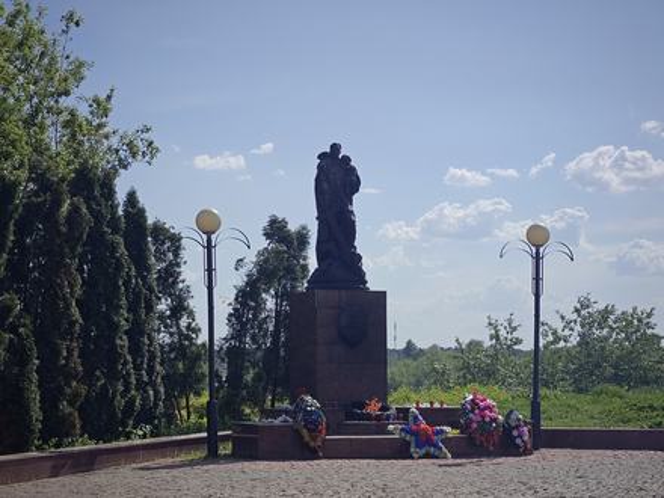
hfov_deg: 27.8
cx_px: 332
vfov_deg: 21.0
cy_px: 249
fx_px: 1343
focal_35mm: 70
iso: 50
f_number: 2.6
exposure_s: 1/1360
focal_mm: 13.3
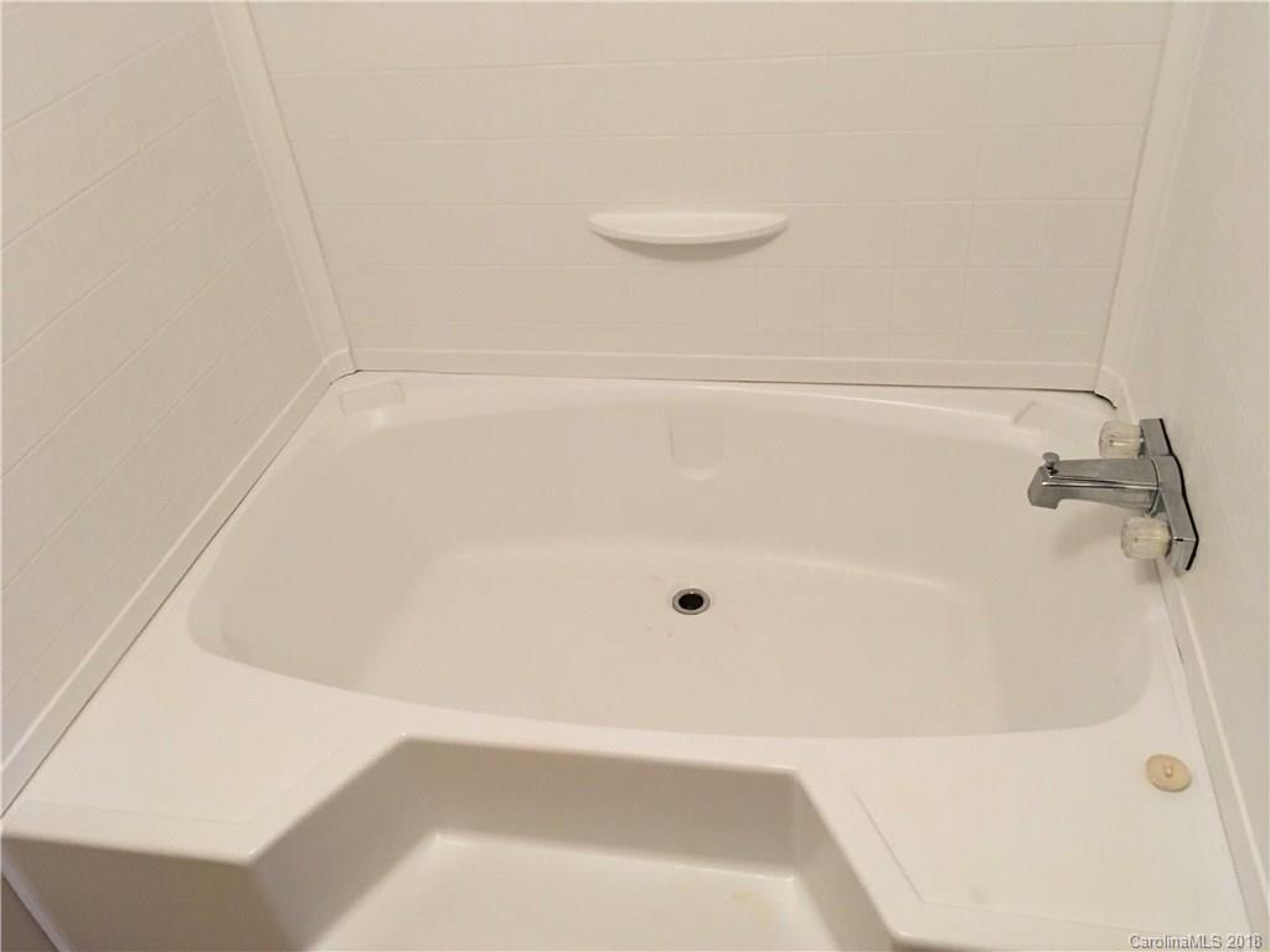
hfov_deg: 61.7
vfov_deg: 48.2
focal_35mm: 29
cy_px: 476
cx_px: 635
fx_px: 1064
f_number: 2.2
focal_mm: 4.15
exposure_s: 1/30
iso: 160
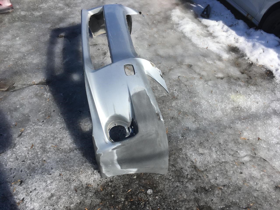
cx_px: 140
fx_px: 235
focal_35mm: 29
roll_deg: -6.1
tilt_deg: -44.5
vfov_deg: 48.2
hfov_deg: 61.7
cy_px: 105
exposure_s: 1/2198
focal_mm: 4.15
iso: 25
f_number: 2.2
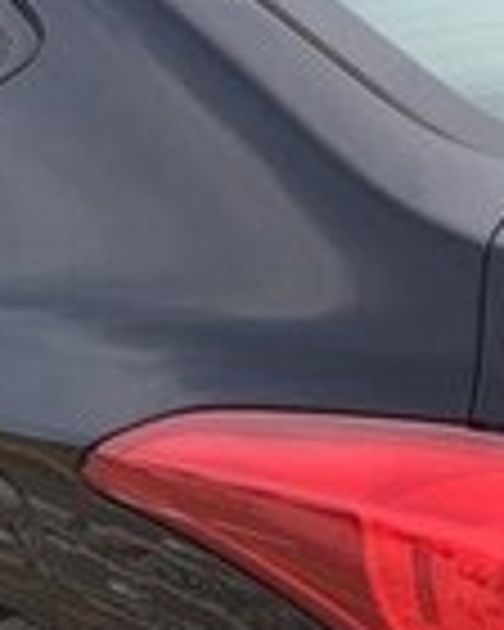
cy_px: 731
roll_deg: +0.2
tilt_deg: -19.6
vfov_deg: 14.1
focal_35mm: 133
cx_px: 410
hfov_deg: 11.6
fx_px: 2480
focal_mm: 4.15
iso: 32
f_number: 2.2
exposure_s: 1/789
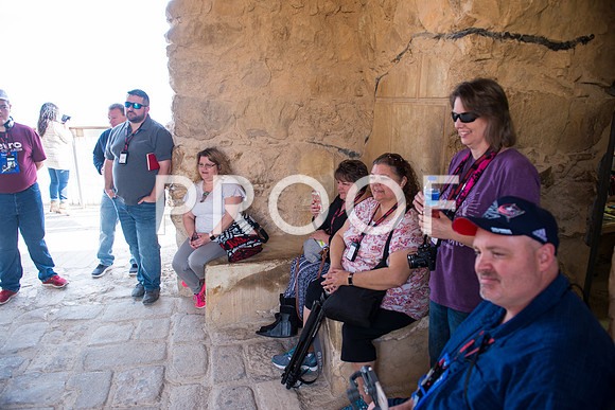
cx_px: 308
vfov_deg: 53.2
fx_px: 410
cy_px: 205
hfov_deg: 73.7
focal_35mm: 24
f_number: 2.8
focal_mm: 24
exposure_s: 1/200
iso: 200
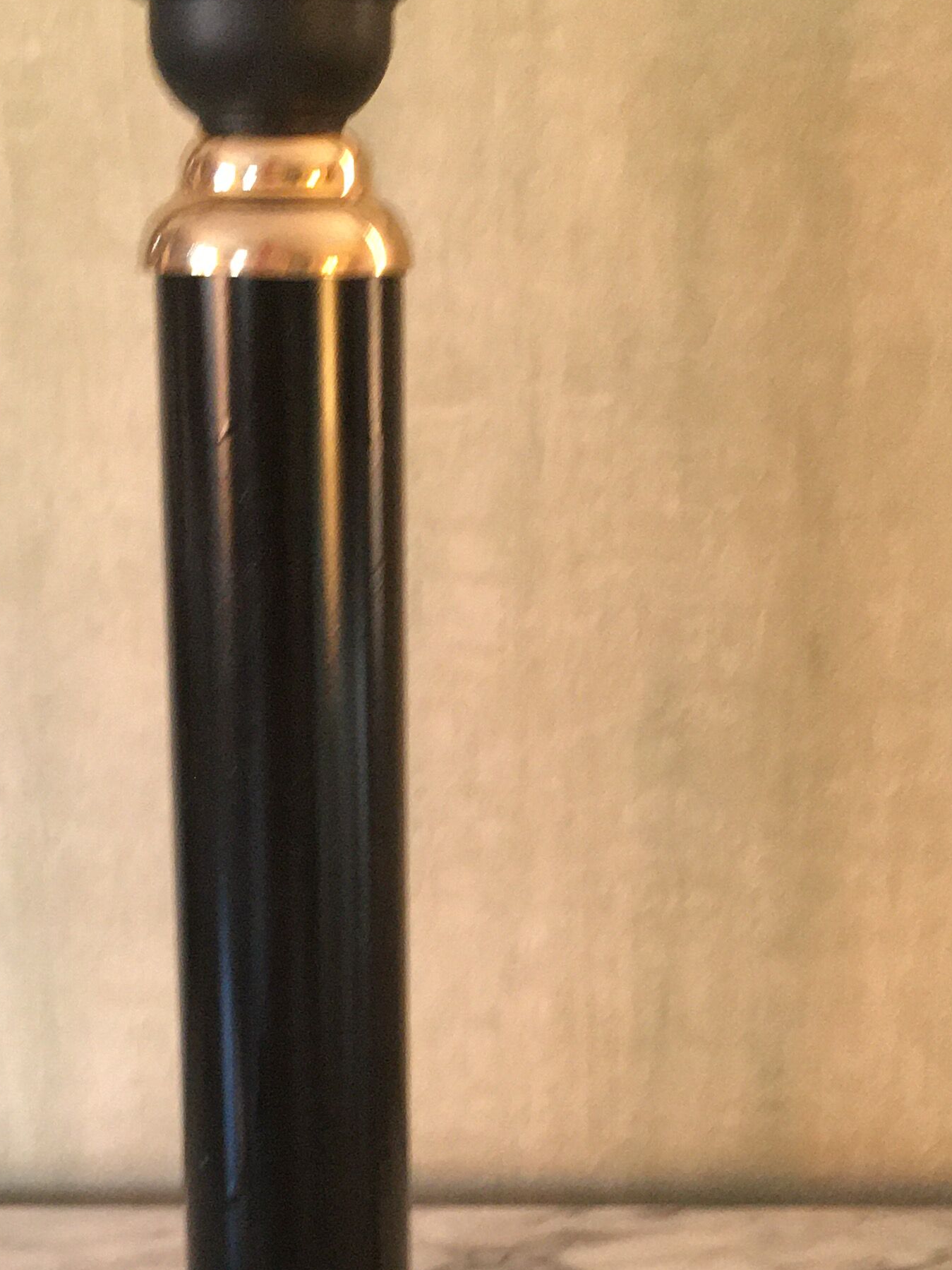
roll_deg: +1.4
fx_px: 2384
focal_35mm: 65
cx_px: 266
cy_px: 882
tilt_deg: -16.1
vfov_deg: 29.5
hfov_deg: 22.4
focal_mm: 4.15
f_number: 2.2
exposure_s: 1/17
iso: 250
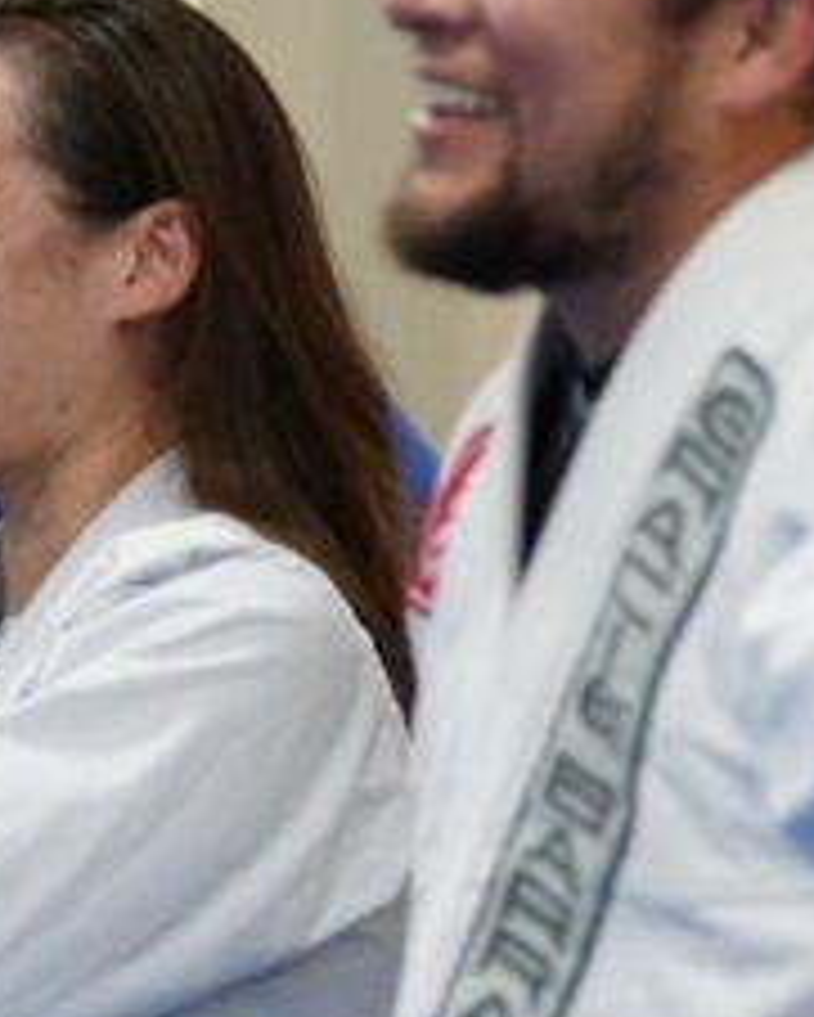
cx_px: 184
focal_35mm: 494
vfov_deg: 3.9
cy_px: 457
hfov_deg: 3.1
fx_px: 14866
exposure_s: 1/1000
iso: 6400
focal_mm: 116
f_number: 2.8
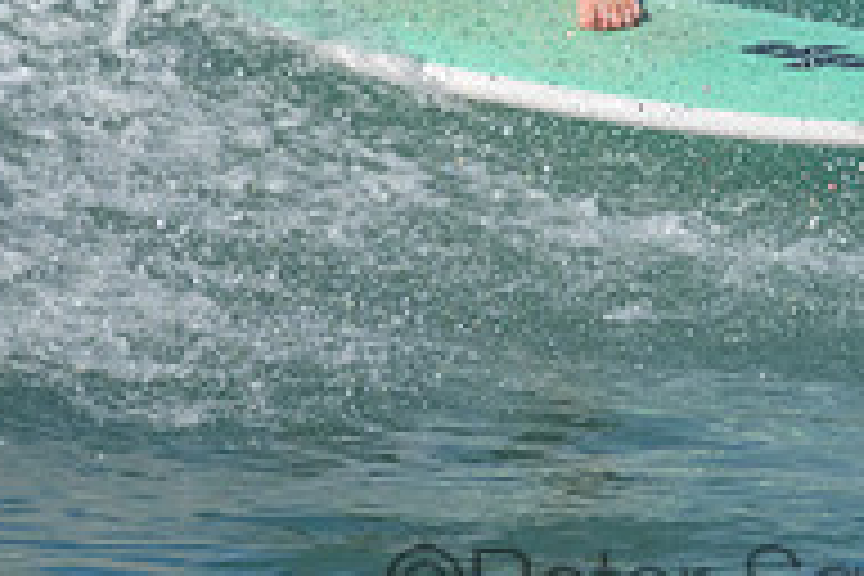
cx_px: 734
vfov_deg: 0.6
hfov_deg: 0.9
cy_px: -160
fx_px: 58099
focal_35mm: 2421
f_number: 11
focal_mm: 800
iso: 3200
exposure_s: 1/2000
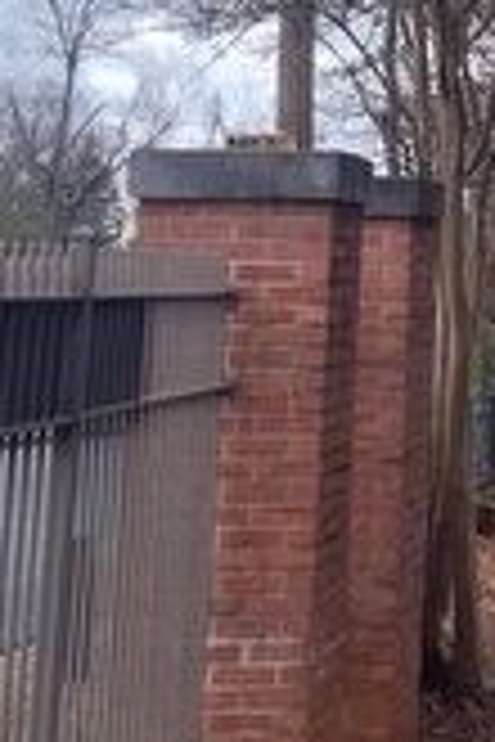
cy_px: -216
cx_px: 846
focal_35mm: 116
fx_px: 2392
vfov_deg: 16.7
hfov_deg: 11.1
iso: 100
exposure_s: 1/260
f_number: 1.8
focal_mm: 5.56
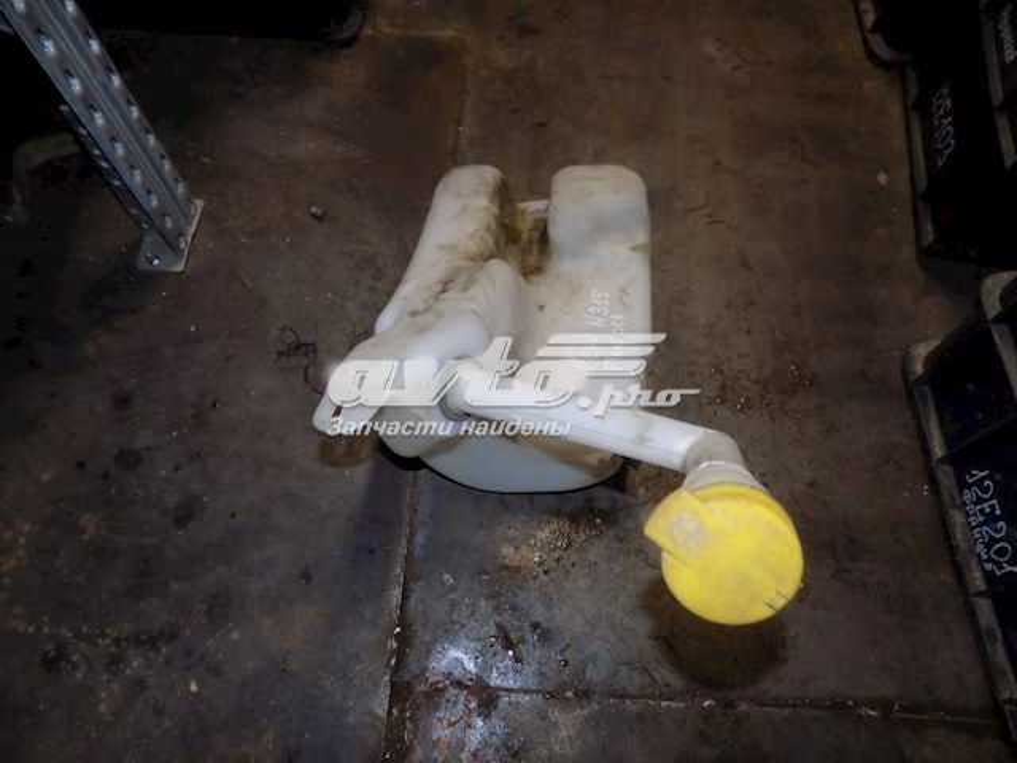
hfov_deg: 73.9
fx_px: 676
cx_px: 508
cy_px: 382
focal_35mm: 23
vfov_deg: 58.9
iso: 200
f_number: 3.1
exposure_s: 1/30
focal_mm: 4
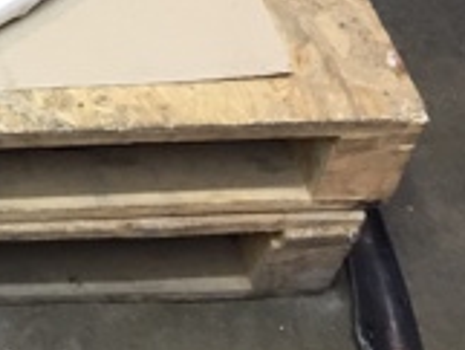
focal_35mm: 115
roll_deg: -4.0
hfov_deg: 15.6
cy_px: -98
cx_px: -257
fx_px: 1546
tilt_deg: -43.3
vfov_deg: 12.5
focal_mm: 4.15
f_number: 2.2
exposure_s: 1/33
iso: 64
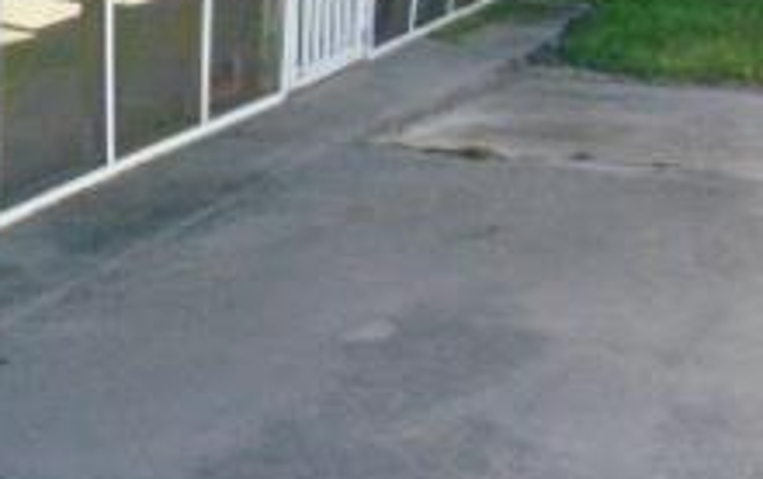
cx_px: -42
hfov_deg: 25.2
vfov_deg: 16.6
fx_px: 1603
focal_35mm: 77
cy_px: 3
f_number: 7.7
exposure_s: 1/320
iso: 400
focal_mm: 4.5
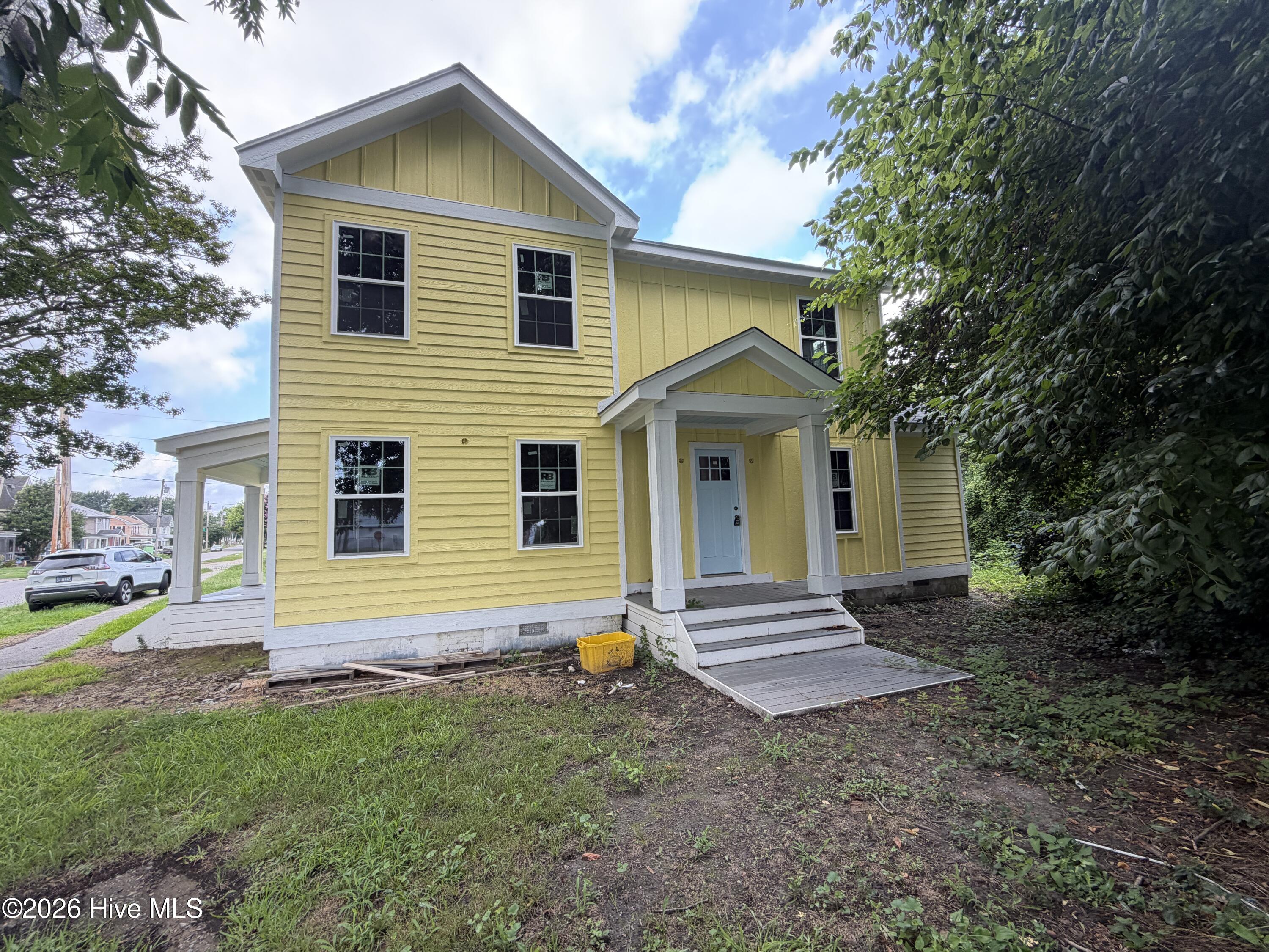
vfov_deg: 85.7
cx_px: 634
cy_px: 476
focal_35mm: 14
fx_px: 513
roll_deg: +2.1
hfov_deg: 102.1
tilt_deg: +4.7
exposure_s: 1/159
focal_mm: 2.22
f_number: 2.2
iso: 40
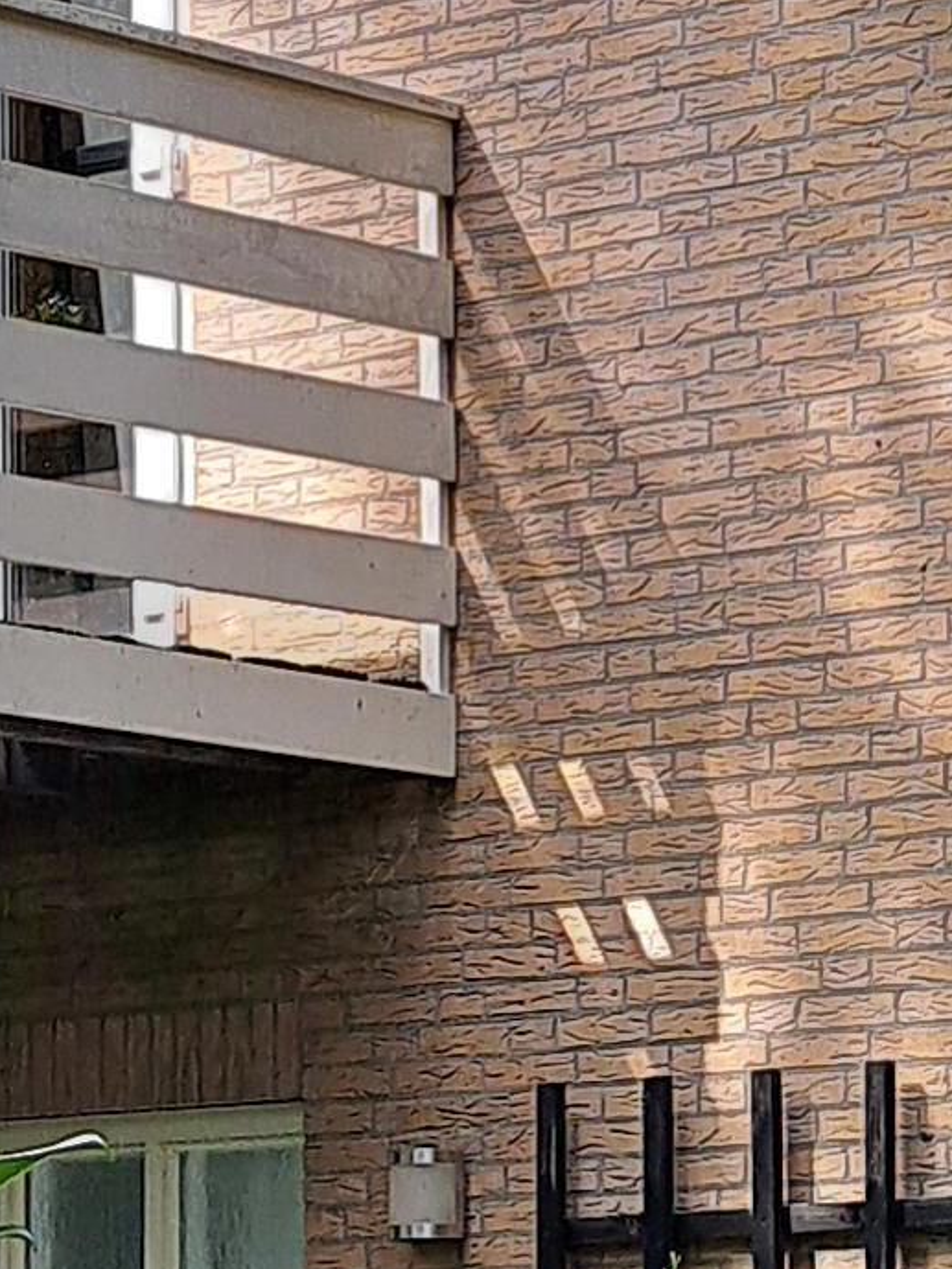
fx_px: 5902
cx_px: 937
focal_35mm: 161
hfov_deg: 9.2
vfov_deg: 12.2
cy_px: 954
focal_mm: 5.23
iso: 50
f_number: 1.8
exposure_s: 1/230
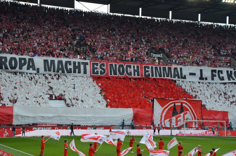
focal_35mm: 72
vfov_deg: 18.8
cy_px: 78
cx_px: 118
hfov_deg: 28.1
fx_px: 471
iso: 200
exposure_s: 1/250
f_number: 8
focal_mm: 48
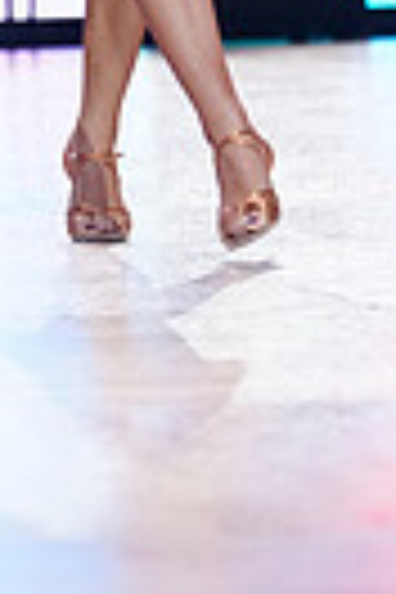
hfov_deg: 3.7
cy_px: -306
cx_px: -358
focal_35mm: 370
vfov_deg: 5.5
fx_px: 6105
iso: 2000
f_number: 2.8
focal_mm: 84
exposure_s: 1/500
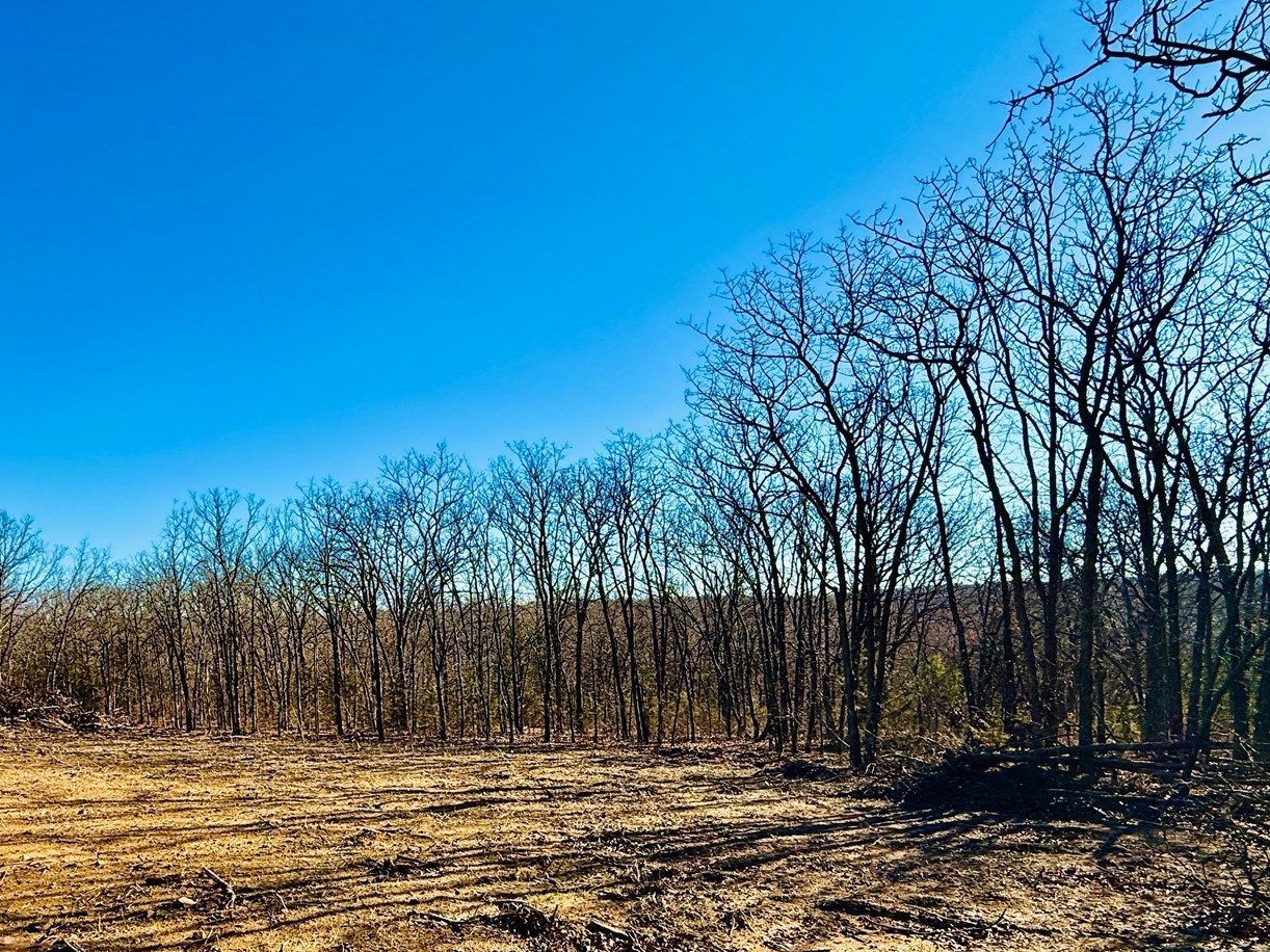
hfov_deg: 74.9
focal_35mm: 22
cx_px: 464
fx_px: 807
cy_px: 652
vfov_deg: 59.3
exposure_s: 1/1259
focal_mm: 2.22
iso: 50
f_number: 2.2
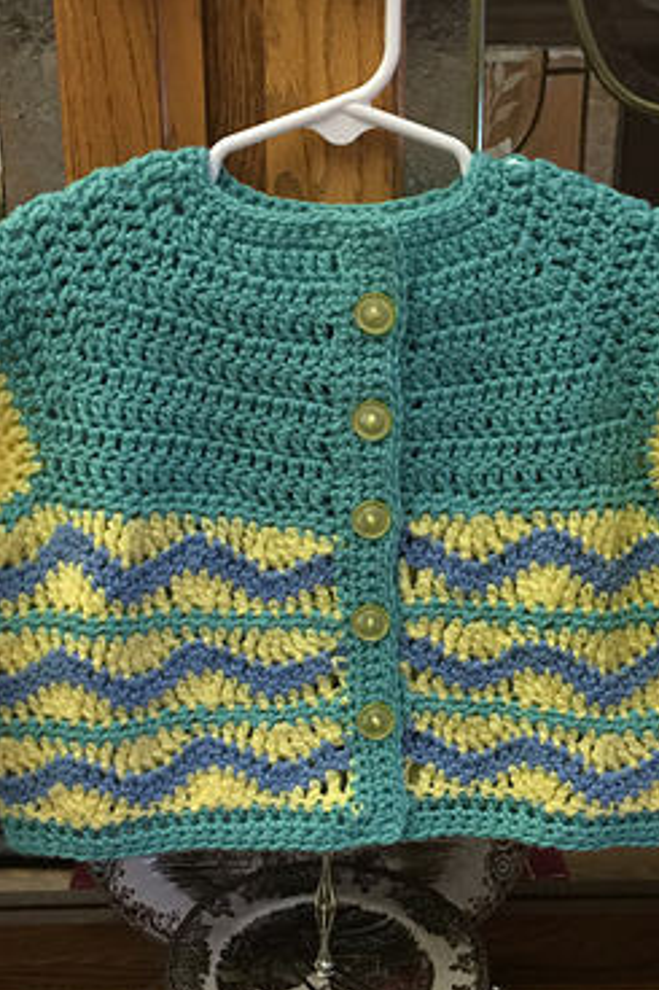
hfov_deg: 32.6
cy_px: 499
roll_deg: -1.3
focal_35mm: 41
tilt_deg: -13.9
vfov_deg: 47.4
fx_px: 1127
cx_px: 369
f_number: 2.2
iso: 100
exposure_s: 1/10
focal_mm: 4.15
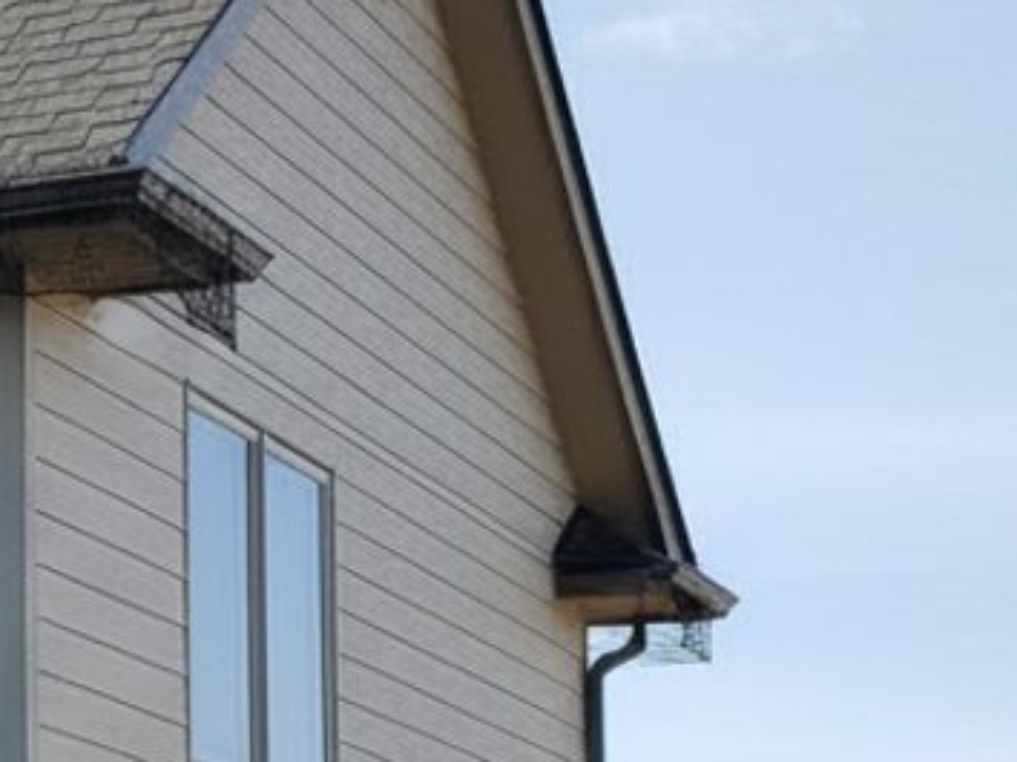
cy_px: 635
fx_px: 2290
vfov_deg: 18.7
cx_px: -350
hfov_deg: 22.1
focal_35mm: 78
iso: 657
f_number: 1.8
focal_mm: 6.4
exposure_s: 1/156
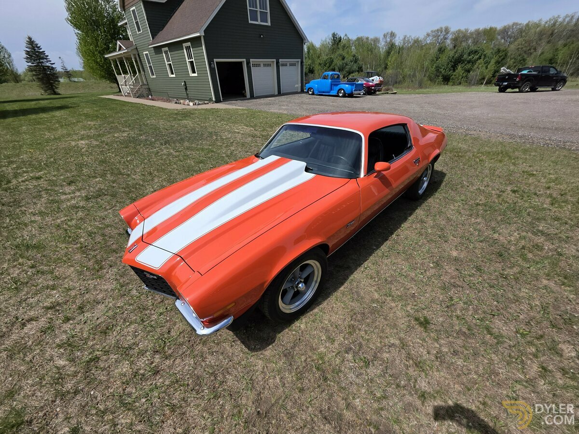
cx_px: 290
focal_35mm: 13
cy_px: 217
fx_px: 217
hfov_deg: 106.2
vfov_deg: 89.9
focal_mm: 2.2
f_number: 1.9
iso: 40
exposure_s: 1/3092
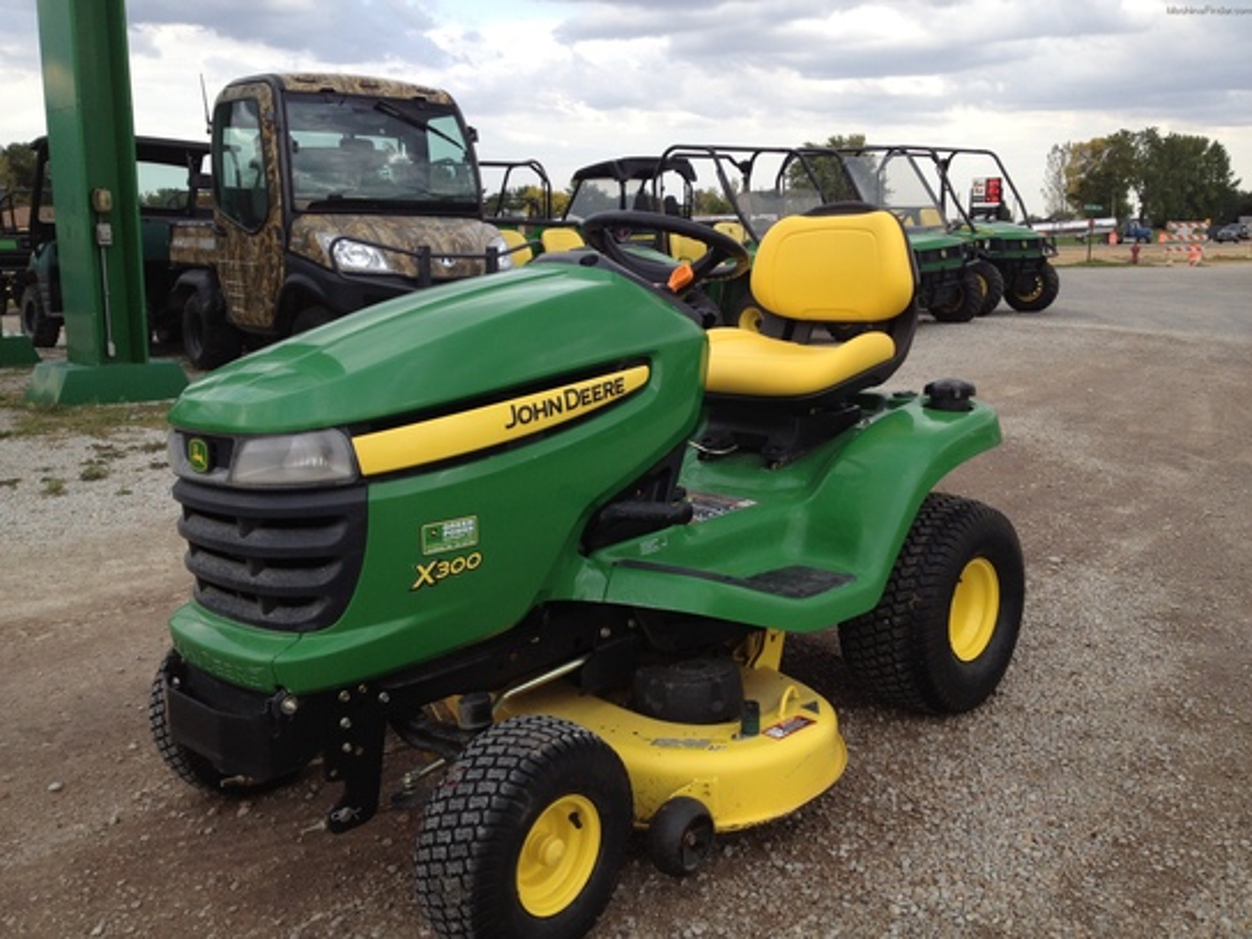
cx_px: 626
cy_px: 470
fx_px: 1266
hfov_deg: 52.6
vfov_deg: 40.7
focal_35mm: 35
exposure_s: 1/415
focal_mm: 4.28
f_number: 2.4
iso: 64
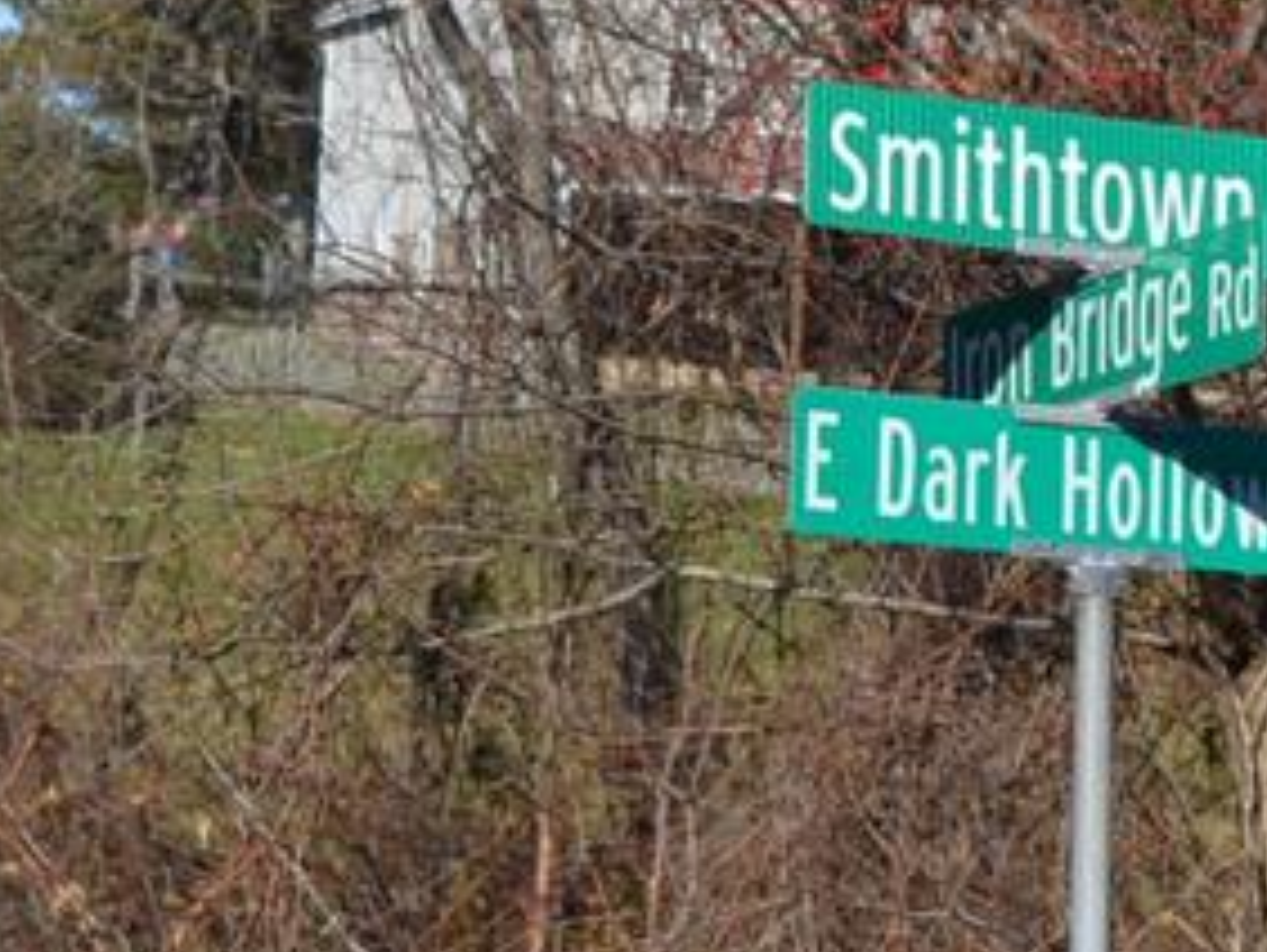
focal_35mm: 288
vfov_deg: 5.2
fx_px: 10541
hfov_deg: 6.9
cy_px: -141
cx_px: 885
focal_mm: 55
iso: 100
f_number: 8
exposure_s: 1/250
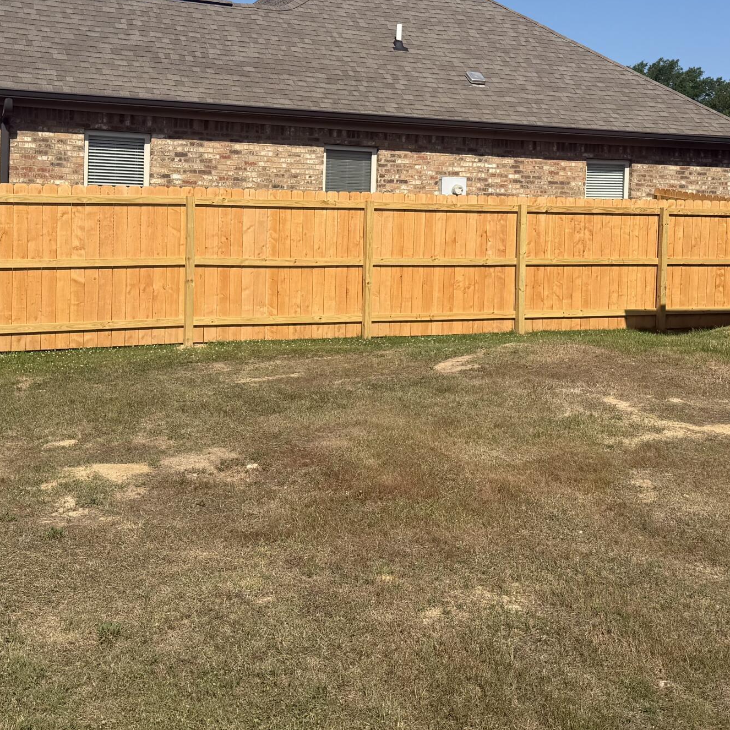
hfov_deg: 35.4
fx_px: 1145
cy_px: 253
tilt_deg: -1.1
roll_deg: +0.3
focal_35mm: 48
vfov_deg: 35.1
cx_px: 357
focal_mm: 6.76
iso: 80
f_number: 1.78
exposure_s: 1/5714
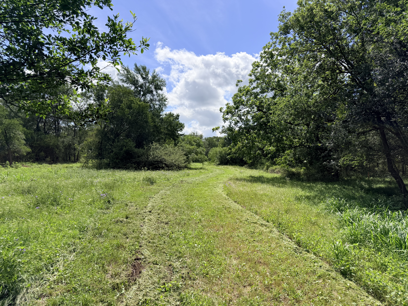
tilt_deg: +0.6
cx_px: 204
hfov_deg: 71.6
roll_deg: -0.5
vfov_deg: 56.8
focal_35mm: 24
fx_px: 283
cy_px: 153
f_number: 1.78
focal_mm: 6.76
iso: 100
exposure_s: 1/6711
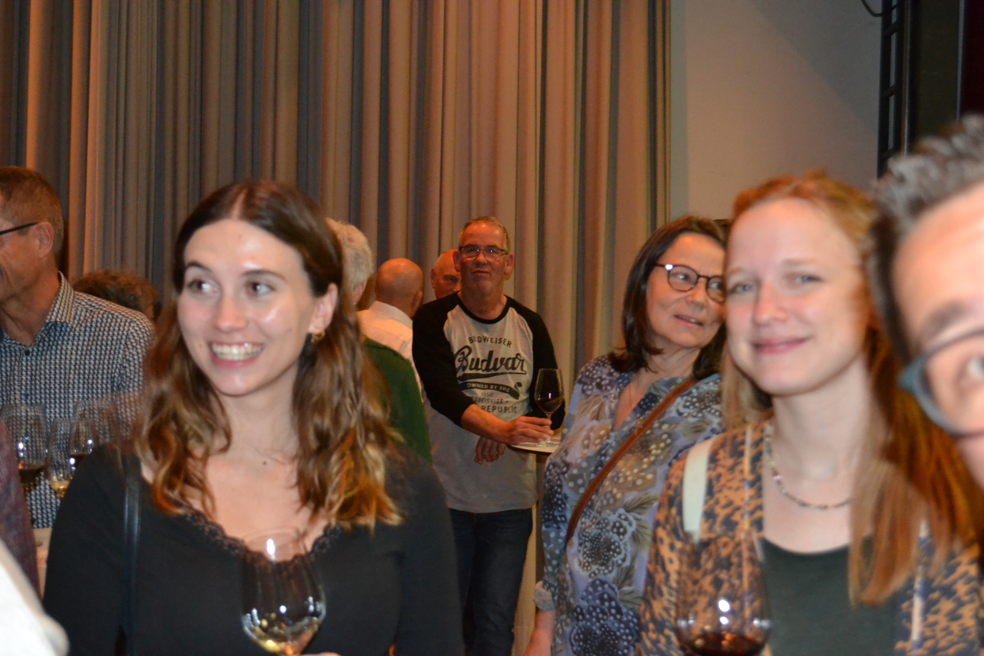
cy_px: 328
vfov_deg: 28.1
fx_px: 1312
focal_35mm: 48
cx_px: 492
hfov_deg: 41.1
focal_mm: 32
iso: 3200
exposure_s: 1/60
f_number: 4.8
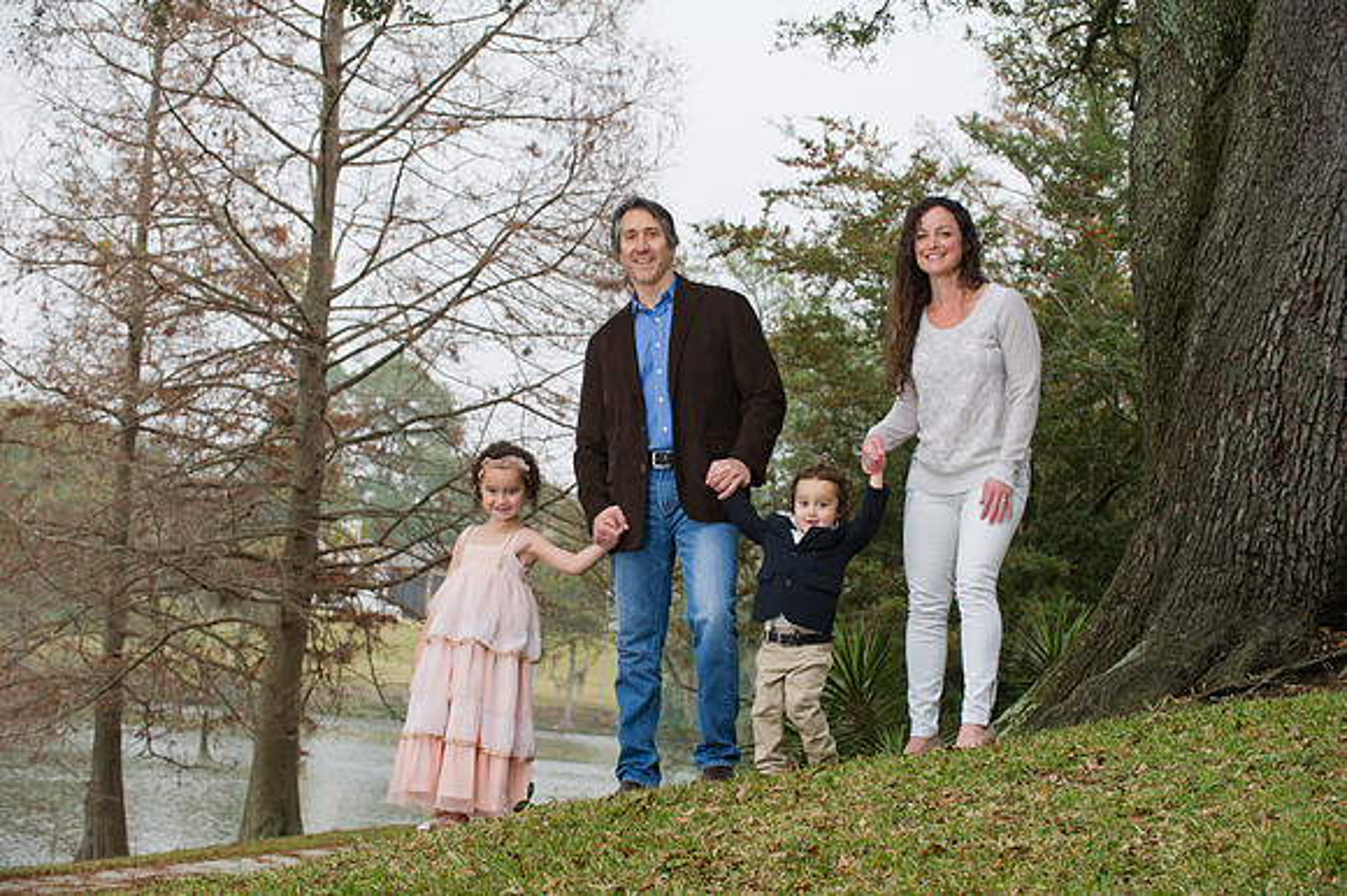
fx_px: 3665
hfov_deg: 20.8
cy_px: 448
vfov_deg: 13.9
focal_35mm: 98
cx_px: 674
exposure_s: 1/250
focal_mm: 98
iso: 640
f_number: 7.1
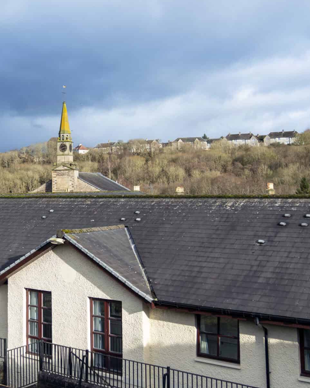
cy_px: 231
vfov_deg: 38.6
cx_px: 67
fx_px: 550
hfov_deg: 30.8
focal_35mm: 48
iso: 200
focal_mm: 24
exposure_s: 1/5000
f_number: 2.8
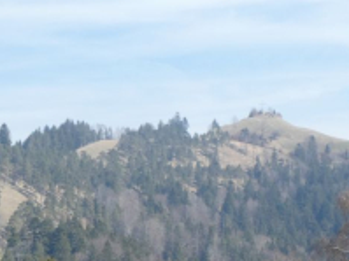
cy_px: 268
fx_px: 1320
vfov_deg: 11.2
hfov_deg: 15.1
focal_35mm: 131
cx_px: 182
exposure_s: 1/320
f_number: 4.3
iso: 80
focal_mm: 10.9
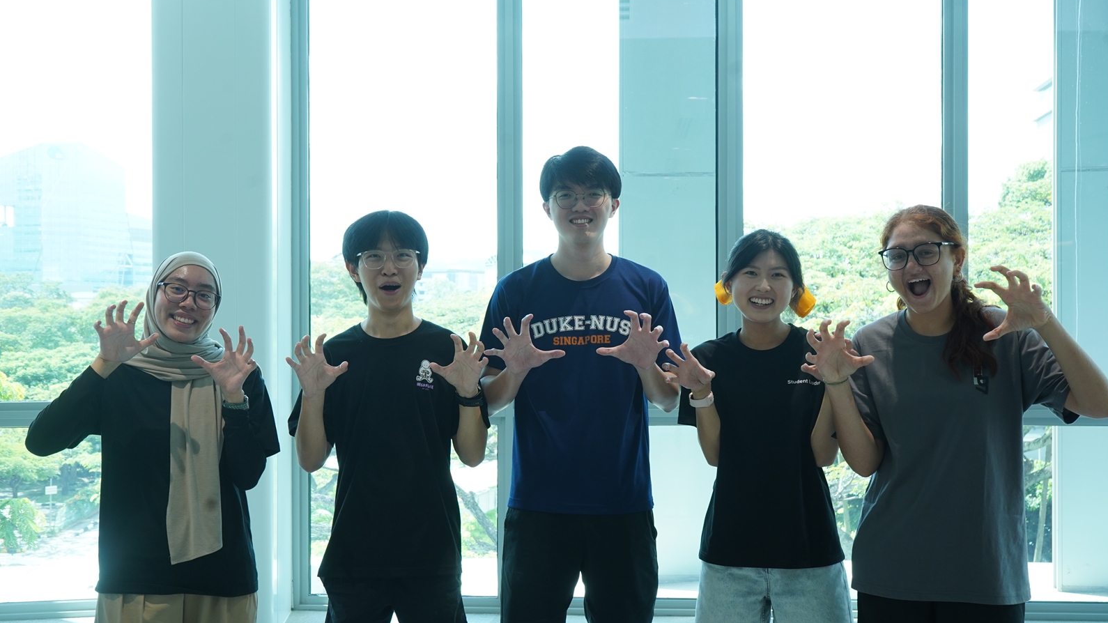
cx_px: 557
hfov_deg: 51.6
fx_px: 1146
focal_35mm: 39
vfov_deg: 30.4
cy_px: 329
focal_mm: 37
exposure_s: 1/80
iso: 800
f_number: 8
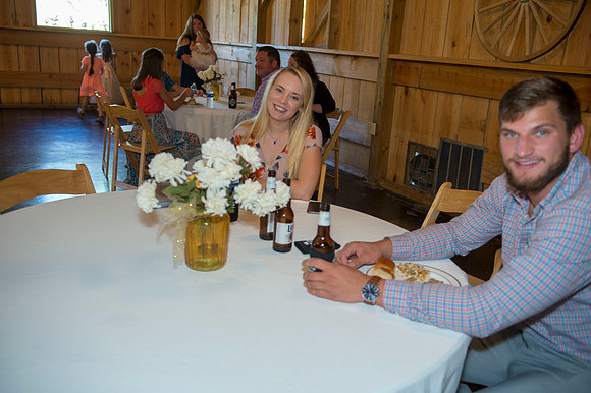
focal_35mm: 34
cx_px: 296
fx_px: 558
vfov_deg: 38.8
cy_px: 196
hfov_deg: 55.8
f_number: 4
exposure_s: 1/160
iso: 1600
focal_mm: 34
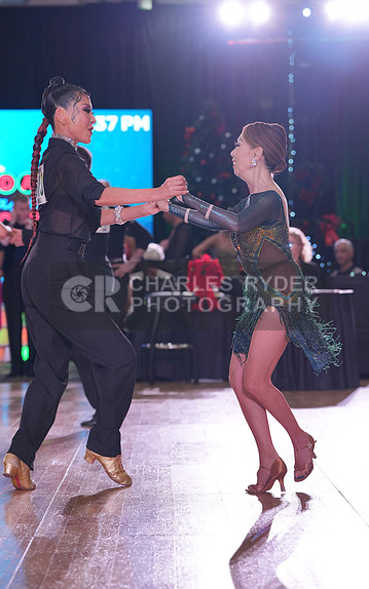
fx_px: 1673
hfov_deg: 12.6
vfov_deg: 20.0
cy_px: 297
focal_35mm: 104
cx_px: 193
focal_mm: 101
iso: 1600
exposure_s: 1/500
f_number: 4
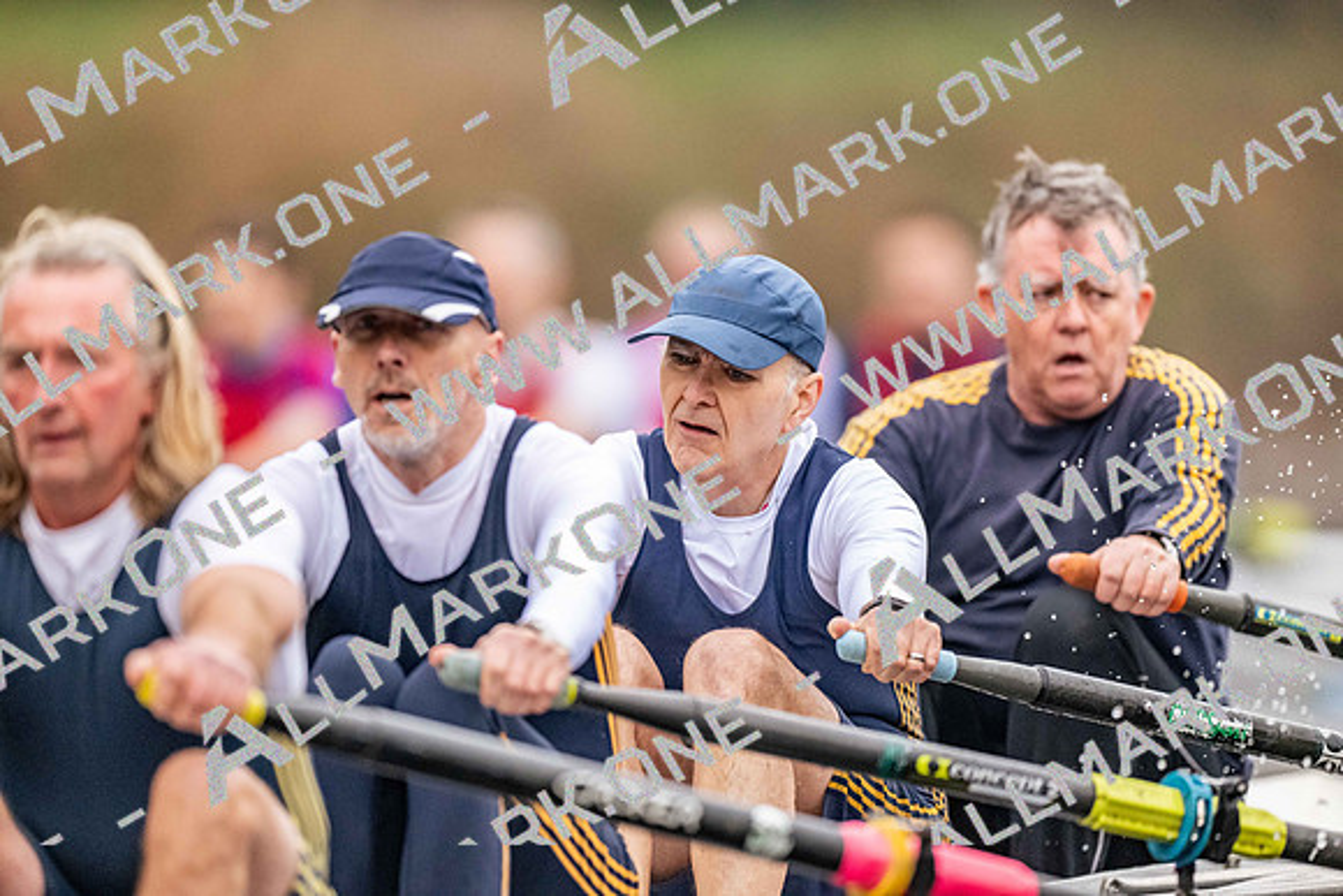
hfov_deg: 3.4
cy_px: 448
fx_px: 22388
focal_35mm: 600
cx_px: 672
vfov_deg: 2.3
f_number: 4
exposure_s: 1/2500
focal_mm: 600
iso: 5000
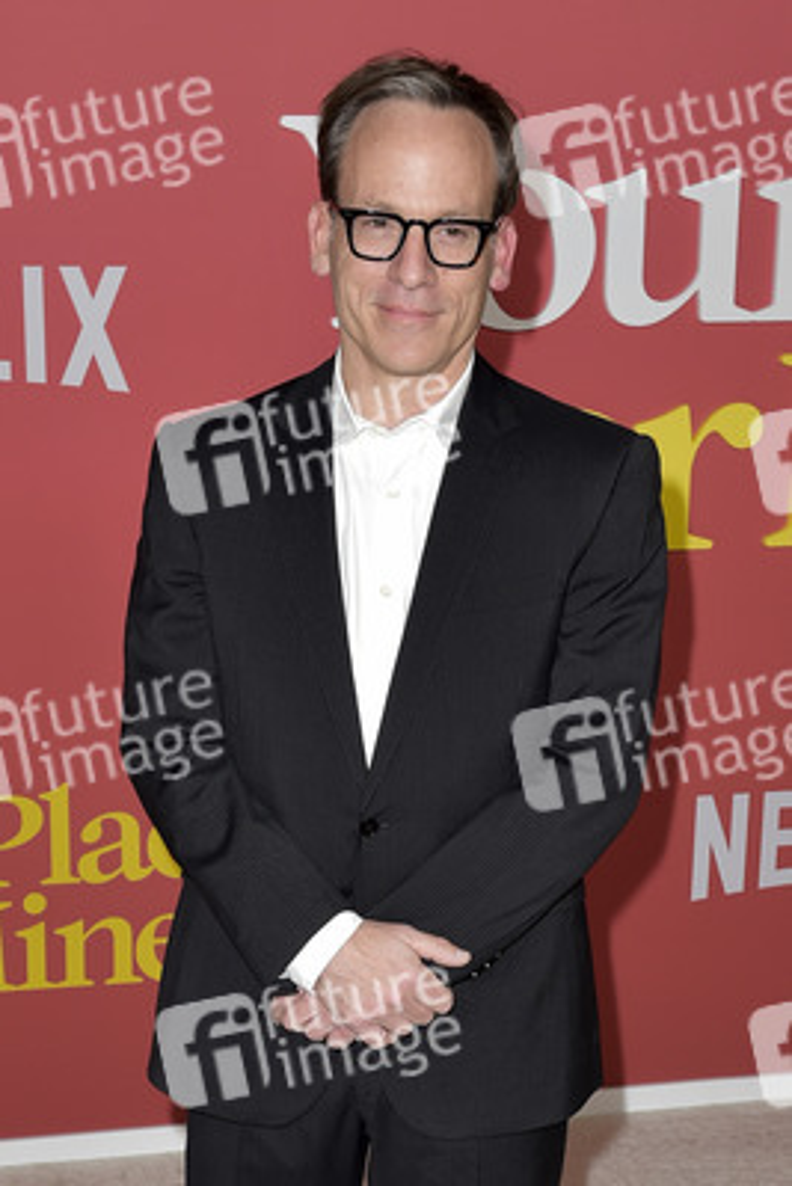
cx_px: 396
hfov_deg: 33.4
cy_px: 593
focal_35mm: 40
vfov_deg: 48.4
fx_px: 1319
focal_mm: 40
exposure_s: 1/250
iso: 400
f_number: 6.3
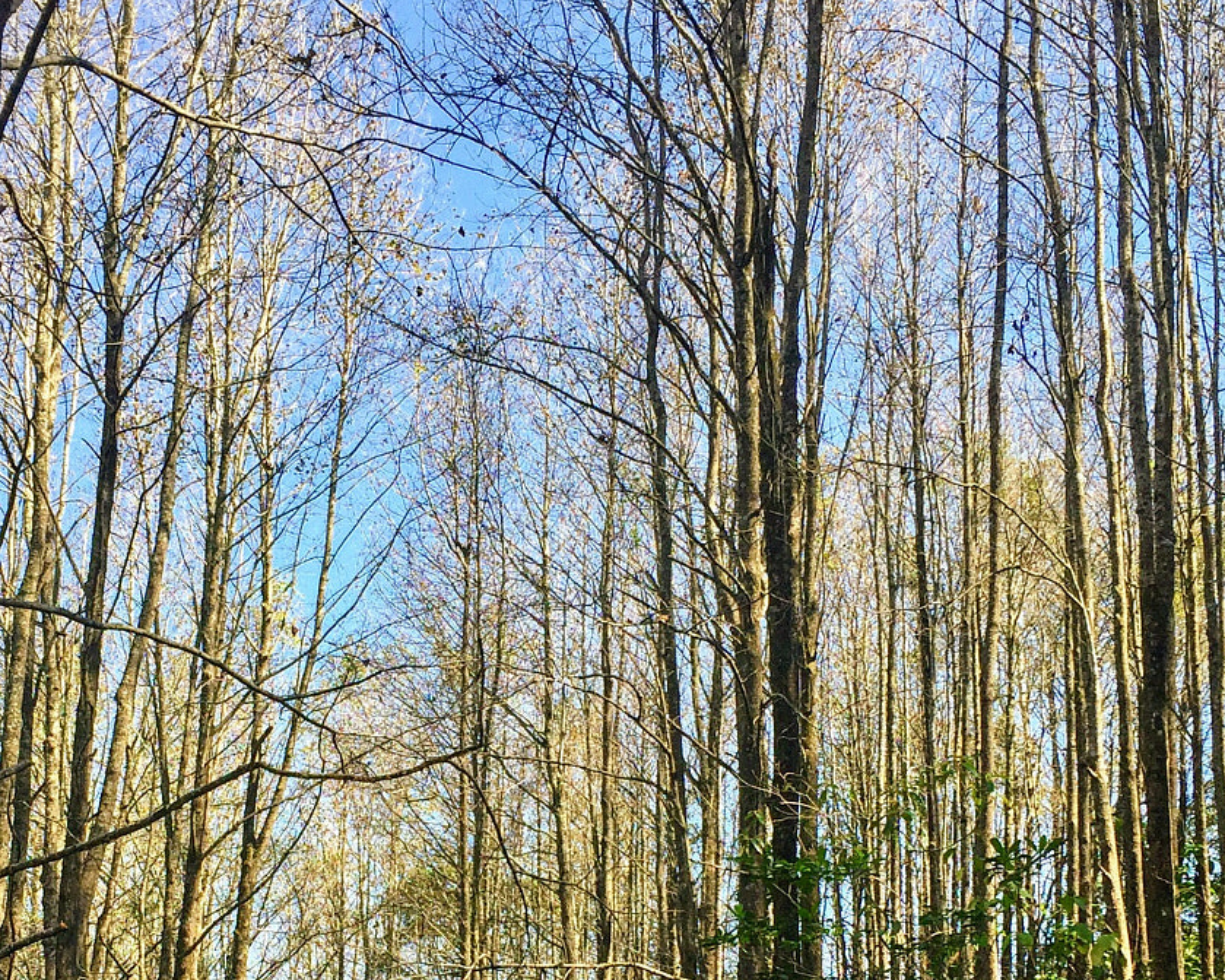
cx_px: 475
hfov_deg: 34.6
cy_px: 850
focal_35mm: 54
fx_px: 1958
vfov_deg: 27.3
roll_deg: -4.2
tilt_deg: +10.1
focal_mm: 4.15
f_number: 2.2
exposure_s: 1/760
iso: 32
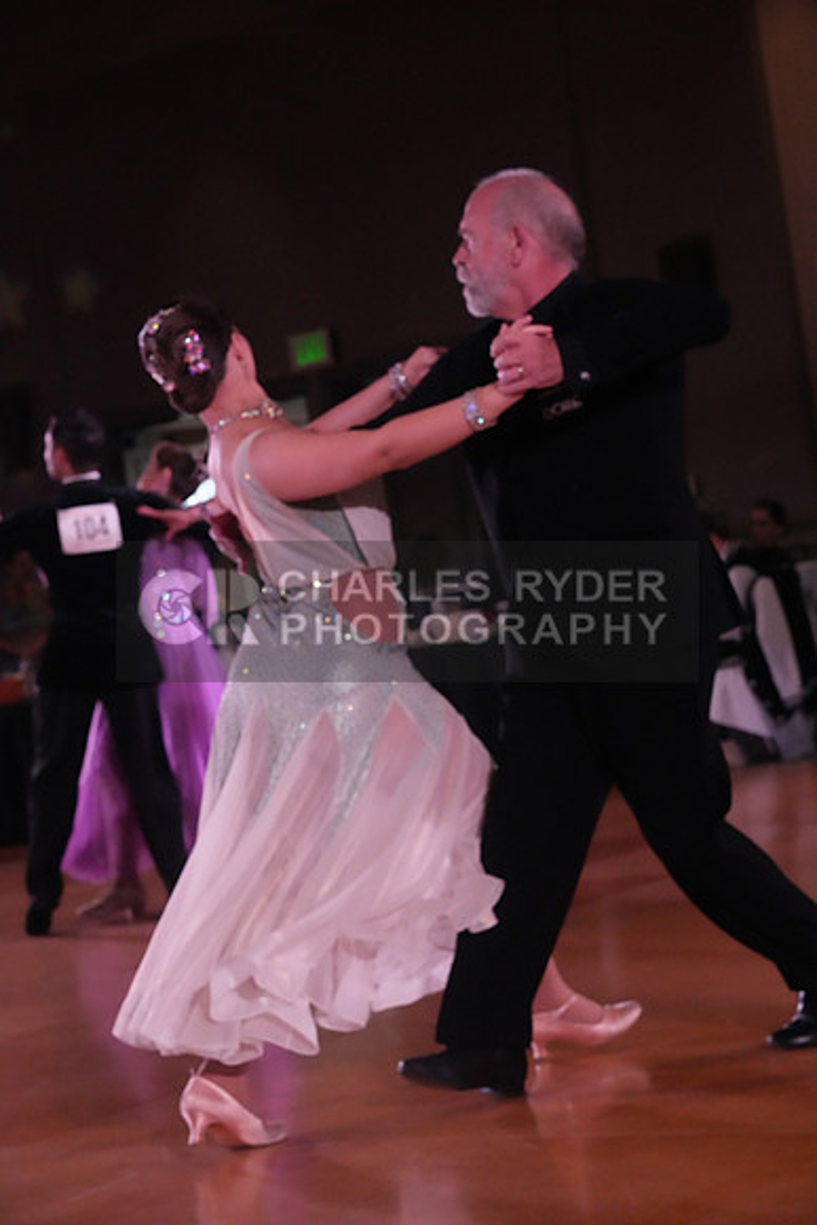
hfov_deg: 15.9
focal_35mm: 86
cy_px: 612
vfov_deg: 23.6
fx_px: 2926
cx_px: 408
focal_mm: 86
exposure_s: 1/400
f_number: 9
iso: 10000
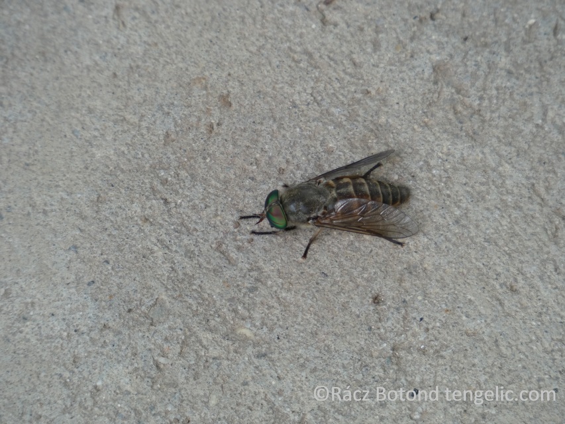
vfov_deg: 1.5
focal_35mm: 976
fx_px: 15932
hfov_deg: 2.0
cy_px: 212
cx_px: 282
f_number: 5.6
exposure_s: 1/125
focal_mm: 174.8
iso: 100
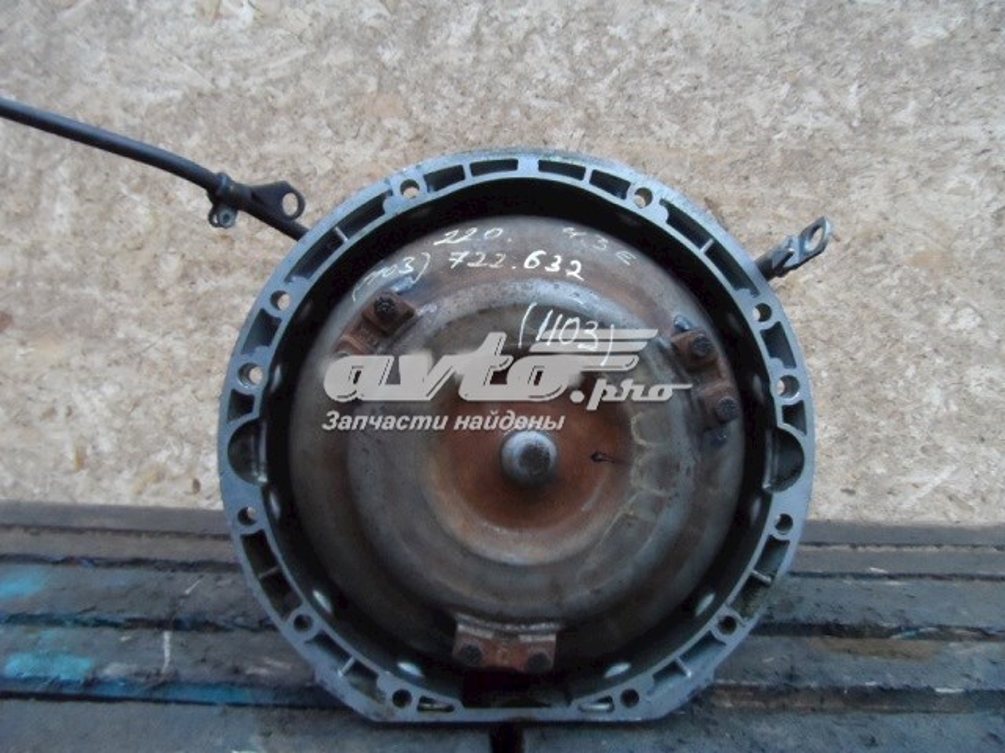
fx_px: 697
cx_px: 502
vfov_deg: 56.8
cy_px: 376
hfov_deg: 71.6
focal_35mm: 24
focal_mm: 4
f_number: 3.2
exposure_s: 1/30
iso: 640
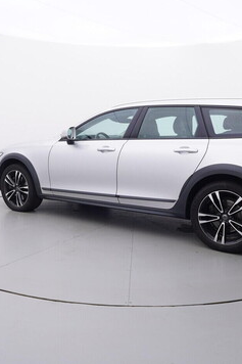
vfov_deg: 54.8
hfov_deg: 38.0
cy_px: 180
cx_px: 123
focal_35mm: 35
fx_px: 351
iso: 200
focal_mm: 15
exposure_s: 1/80
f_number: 5
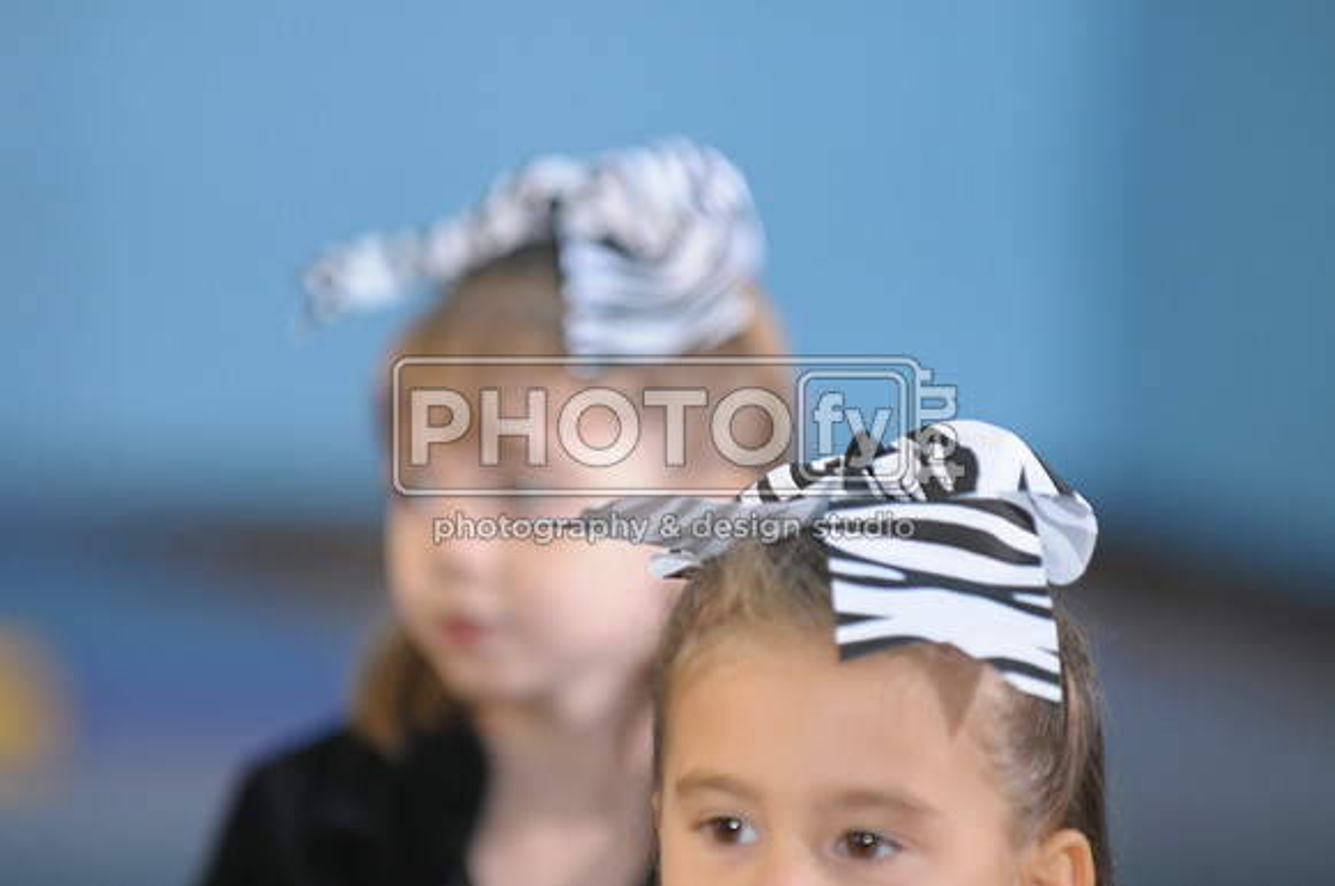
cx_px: 668
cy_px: 443
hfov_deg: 6.9
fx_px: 11109
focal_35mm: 300
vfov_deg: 4.6
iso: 500
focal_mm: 200
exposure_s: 1/125
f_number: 2.8
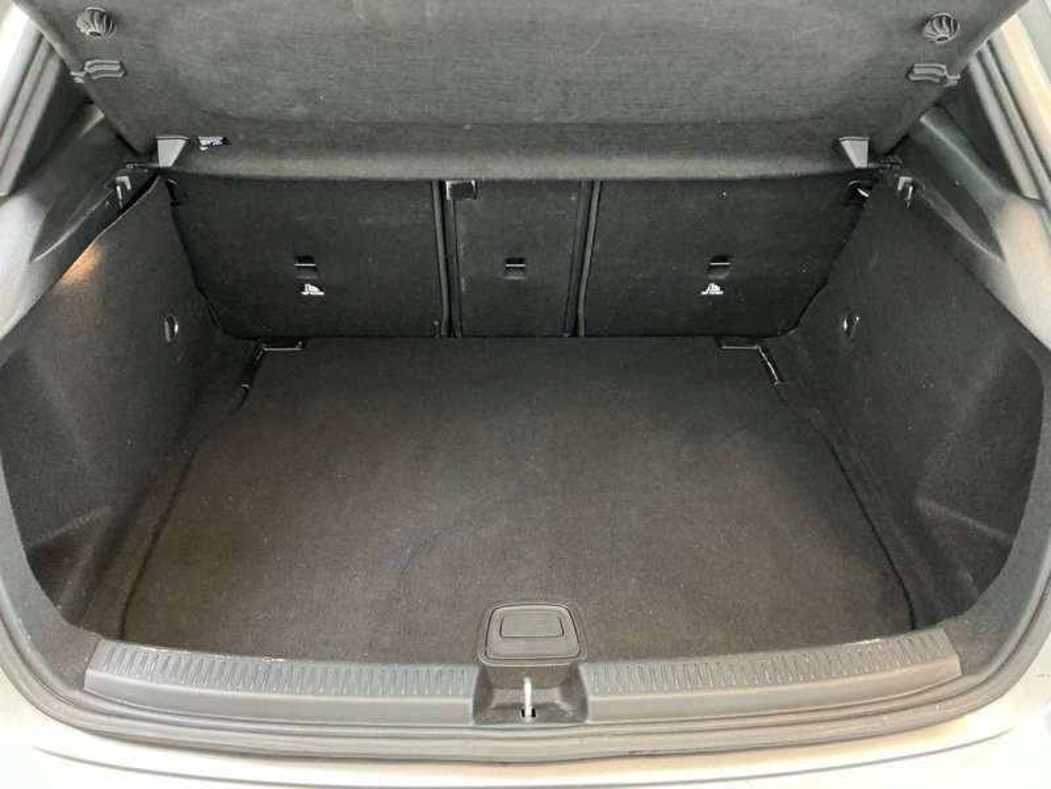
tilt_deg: -33.6
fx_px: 880
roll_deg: -1.6
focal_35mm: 29
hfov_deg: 61.7
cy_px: 394
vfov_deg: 48.2
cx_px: 526
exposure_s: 1/30
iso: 640
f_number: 1.8
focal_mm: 3
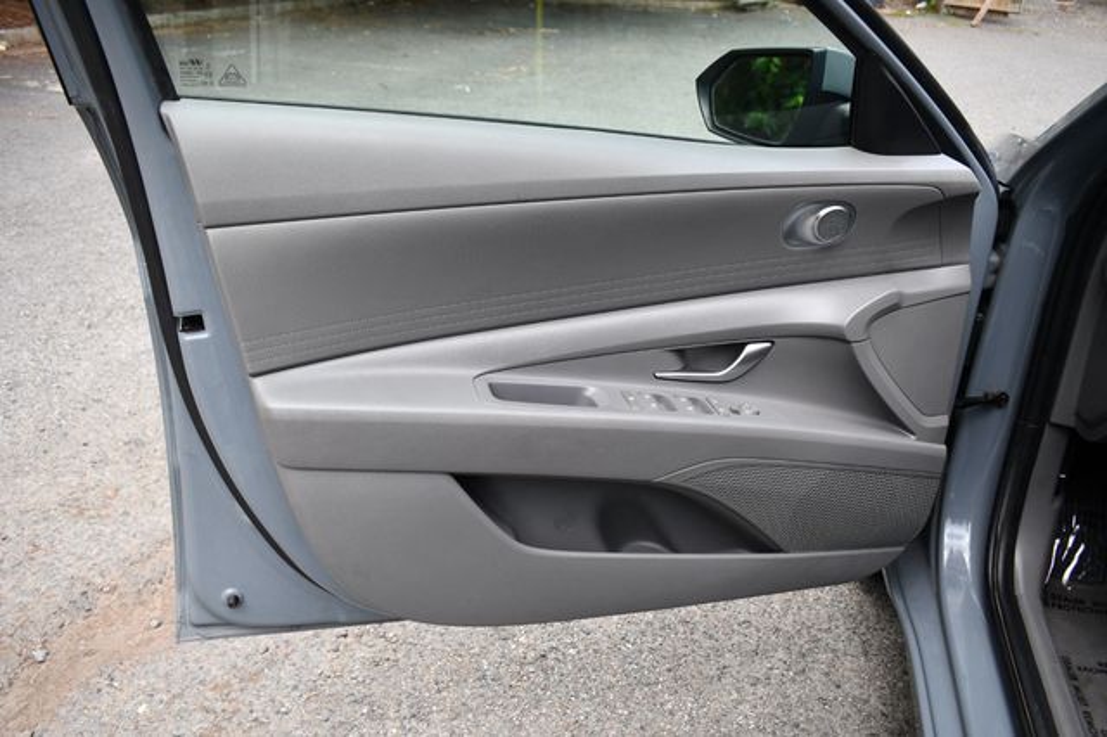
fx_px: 922
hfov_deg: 62.0
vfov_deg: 43.6
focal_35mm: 30
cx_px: 554
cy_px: 368
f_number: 5
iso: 400
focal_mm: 20
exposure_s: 1/250
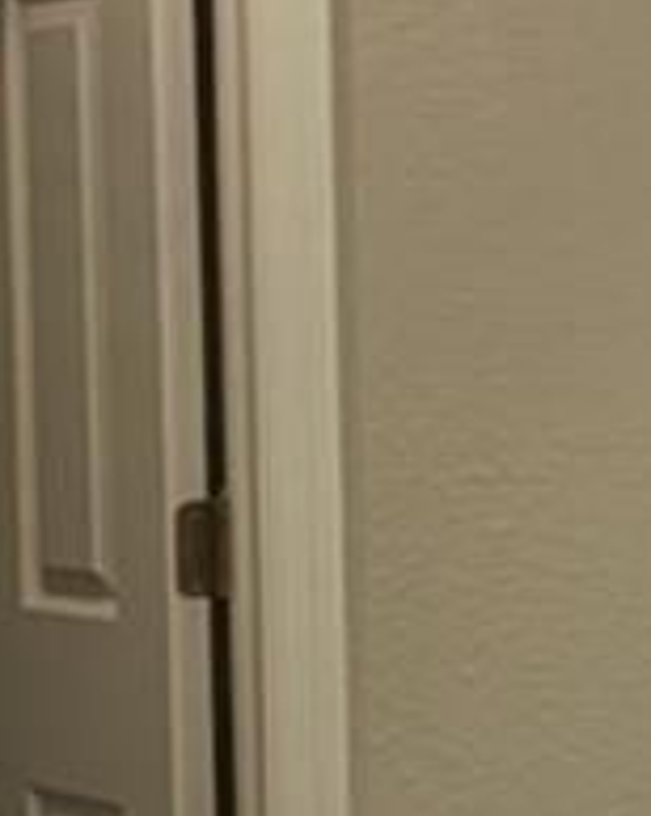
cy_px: 355
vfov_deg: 19.8
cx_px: 1644
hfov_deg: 12.1
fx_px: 2340
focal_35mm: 97
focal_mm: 2.02
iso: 55
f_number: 1.7
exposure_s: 1/335
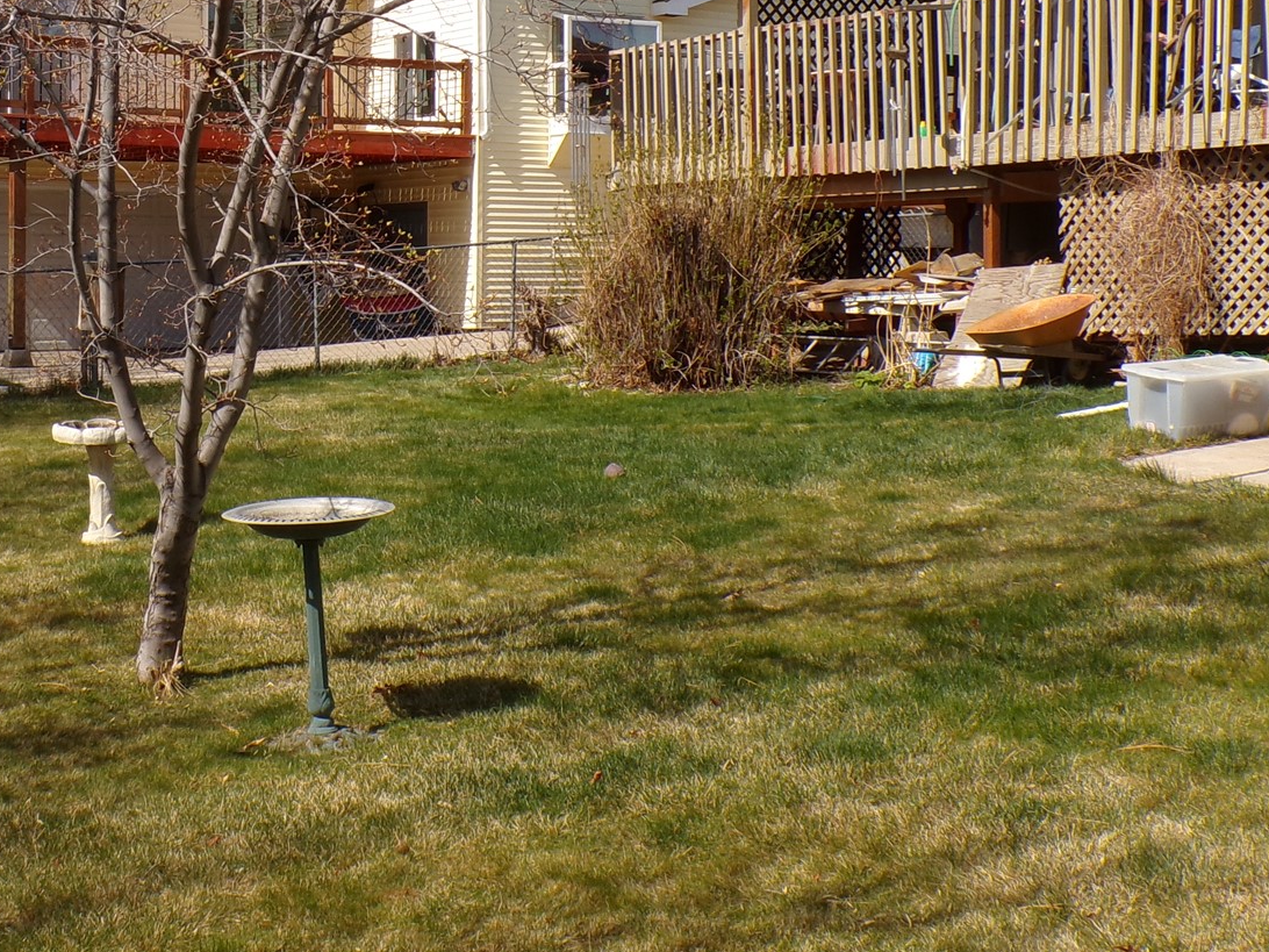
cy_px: 280
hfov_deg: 32.0
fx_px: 2200
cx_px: 450
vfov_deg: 24.2
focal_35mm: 60
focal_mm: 5.8
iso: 100
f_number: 4.8
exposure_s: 1/500
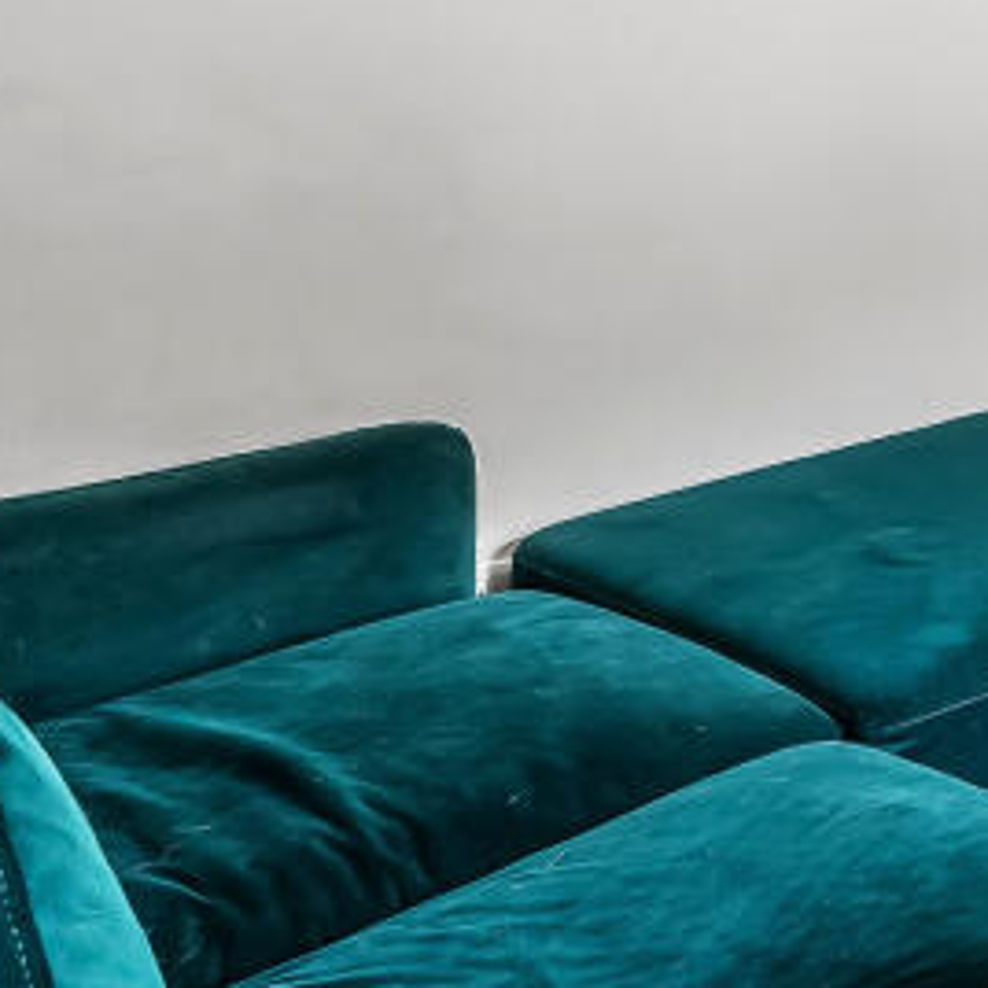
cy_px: -53
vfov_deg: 29.3
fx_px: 1732
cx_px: 1744
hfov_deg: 21.6
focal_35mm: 54
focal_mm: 16.5
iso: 250
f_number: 14
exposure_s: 1/3
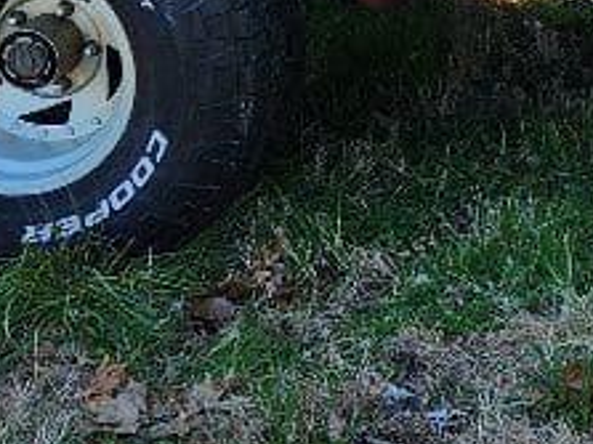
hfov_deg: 14.1
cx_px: 1072
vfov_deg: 11.4
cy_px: -237
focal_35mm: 124
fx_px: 2123
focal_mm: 5.4
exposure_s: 1/395
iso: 20
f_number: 1.8
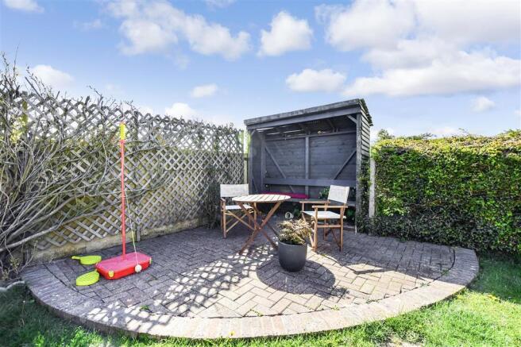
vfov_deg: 77.3
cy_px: 174
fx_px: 217
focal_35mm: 15
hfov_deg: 100.4
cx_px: 260
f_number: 9
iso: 400
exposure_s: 1/500
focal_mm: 10
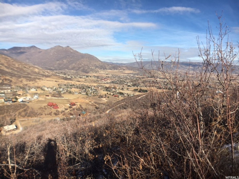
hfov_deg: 61.7
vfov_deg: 48.2
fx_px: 200
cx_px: 120
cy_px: 90
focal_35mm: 29
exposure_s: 1/1538
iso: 25
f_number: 2.2
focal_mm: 4.15
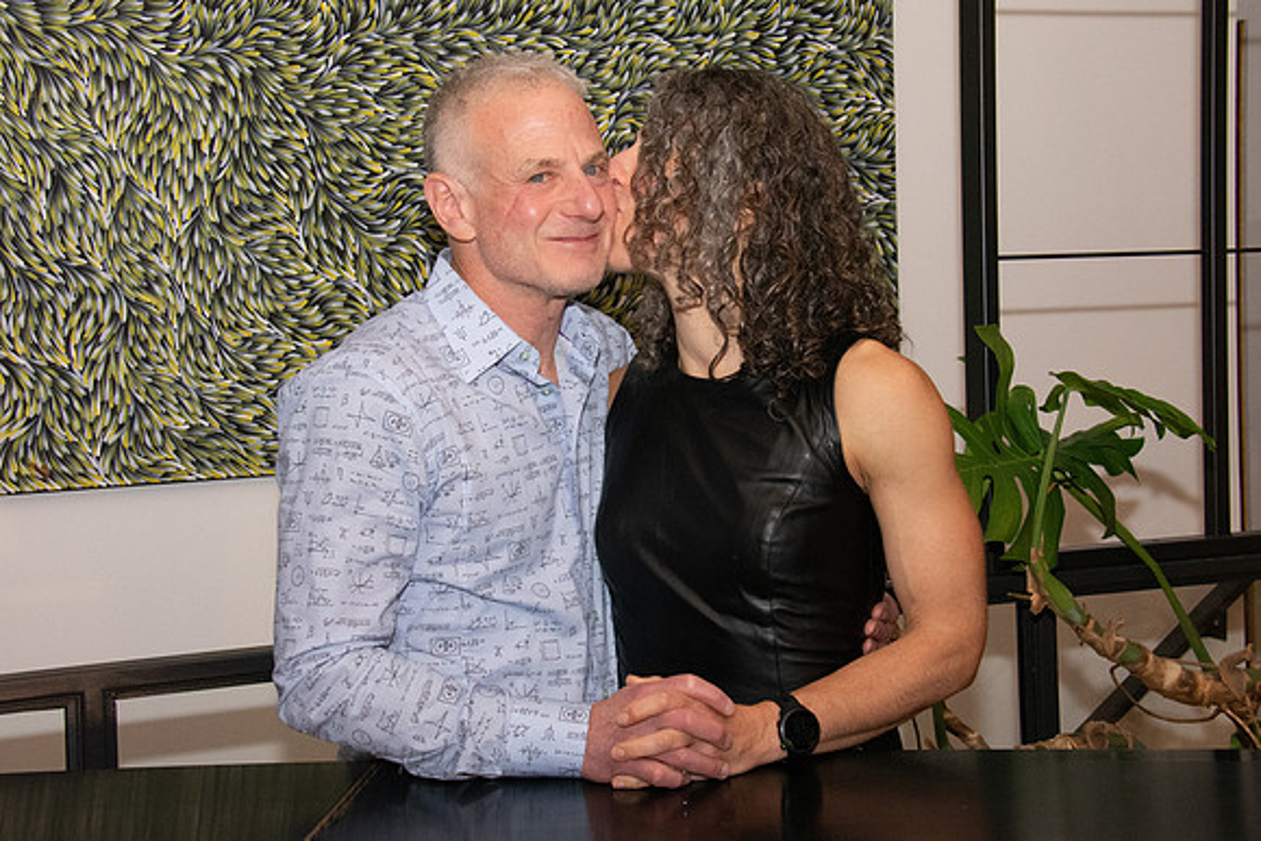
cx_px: 630
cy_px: 420
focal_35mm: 60
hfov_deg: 33.4
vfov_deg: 22.6
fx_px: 2102
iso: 5000
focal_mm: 40
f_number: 11
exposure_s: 1/100
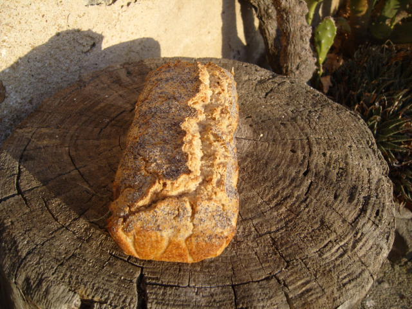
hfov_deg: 52.6
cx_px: 206
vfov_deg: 40.7
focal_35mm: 35
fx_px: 417
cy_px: 154
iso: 80
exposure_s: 1/125
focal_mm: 7.4
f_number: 7.1
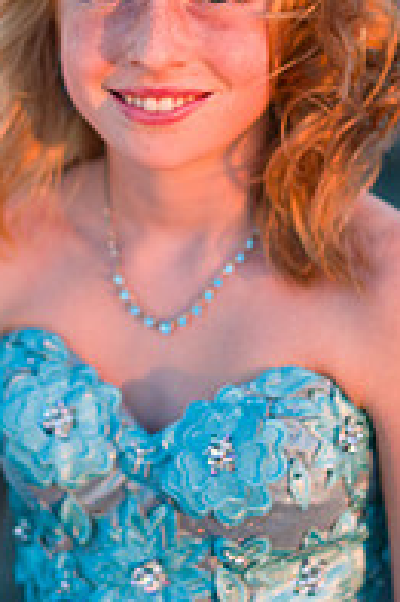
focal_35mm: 114
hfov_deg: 12.0
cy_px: 162
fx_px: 1903
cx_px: 191
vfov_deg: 17.9
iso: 160
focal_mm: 50
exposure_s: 1/400
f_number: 2
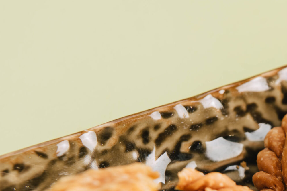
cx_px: 361
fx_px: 1427
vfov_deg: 7.6
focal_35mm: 179
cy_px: 225
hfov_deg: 11.2
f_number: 8
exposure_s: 1/250
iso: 100
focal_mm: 70
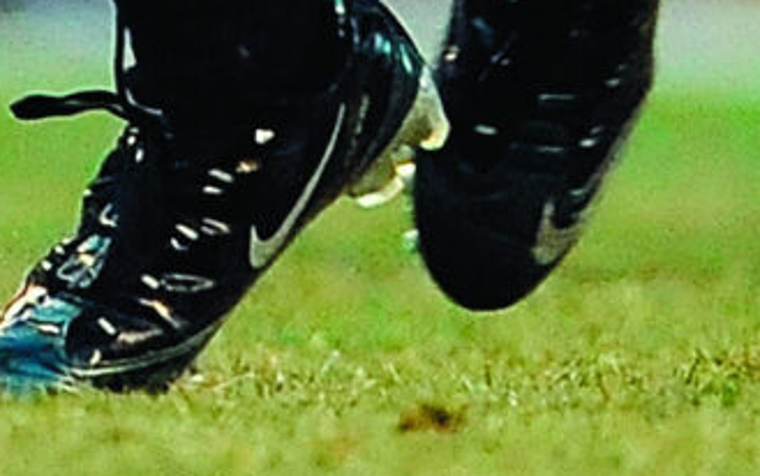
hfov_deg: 0.4
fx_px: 98518
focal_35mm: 4754
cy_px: -1445
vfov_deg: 0.3
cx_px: -323
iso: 2000
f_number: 4.5
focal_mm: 600
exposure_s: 1/1600
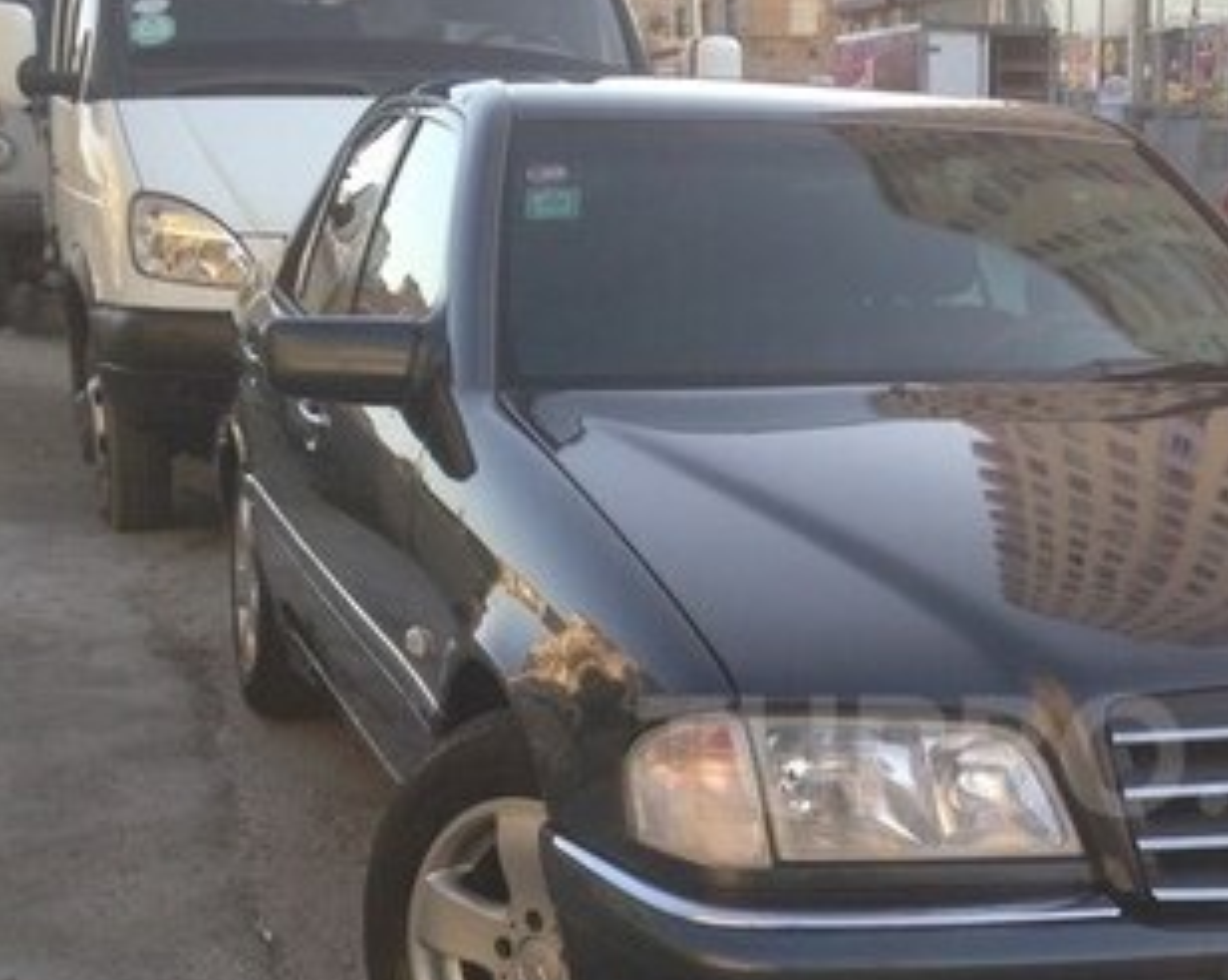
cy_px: 755
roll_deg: +0.0
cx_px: 1045
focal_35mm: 69
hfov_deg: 26.8
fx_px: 2506
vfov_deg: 21.9
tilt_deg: -13.0
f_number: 2.4
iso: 50
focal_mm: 4.12
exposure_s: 1/214
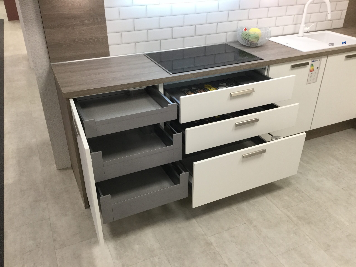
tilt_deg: -29.5
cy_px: 134
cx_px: 178
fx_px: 319
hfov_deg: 58.4
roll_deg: -0.6
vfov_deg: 45.4
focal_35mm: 31
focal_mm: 3.3
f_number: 2.4
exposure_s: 1/33
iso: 80
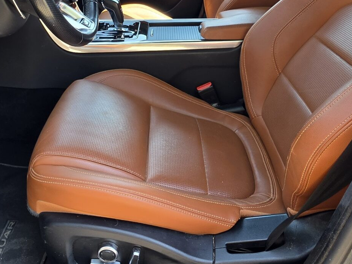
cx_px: 137
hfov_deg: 50.9
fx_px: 366
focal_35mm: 36
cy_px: 32
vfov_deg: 37.4
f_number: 1.9
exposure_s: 1/120
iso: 32
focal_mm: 2.2
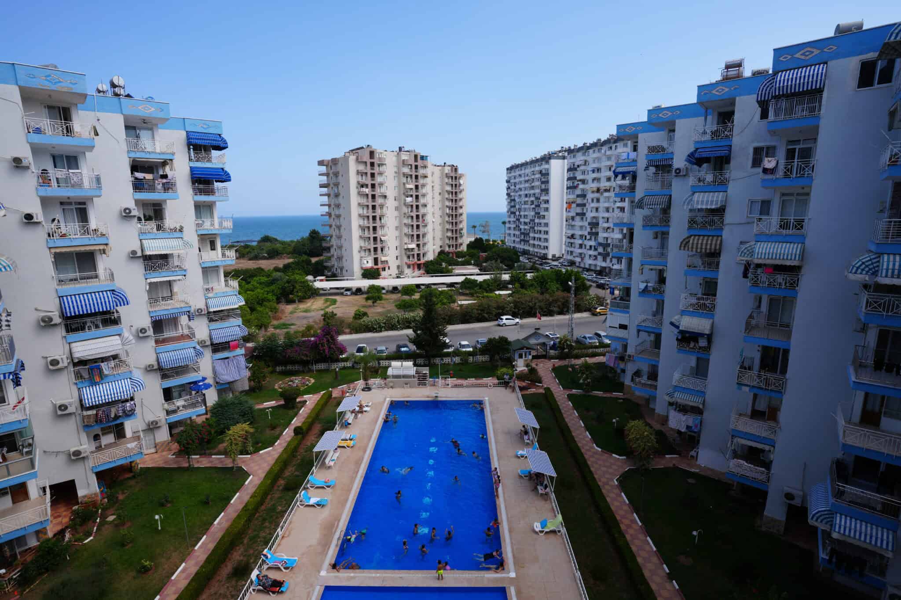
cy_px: 300
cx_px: 450
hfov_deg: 93.3
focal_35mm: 17
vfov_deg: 70.4
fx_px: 425
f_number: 9
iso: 100
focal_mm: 17
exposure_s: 1/125
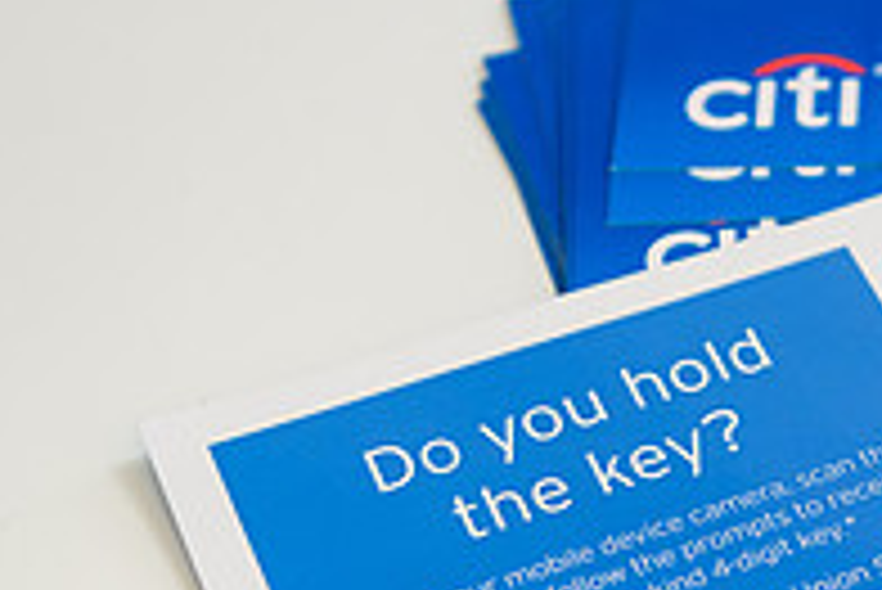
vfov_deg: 8.9
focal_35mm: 154
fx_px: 3776
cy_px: 466
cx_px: 1044
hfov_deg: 13.0
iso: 1000
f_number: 3.2
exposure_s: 1/125
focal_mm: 52
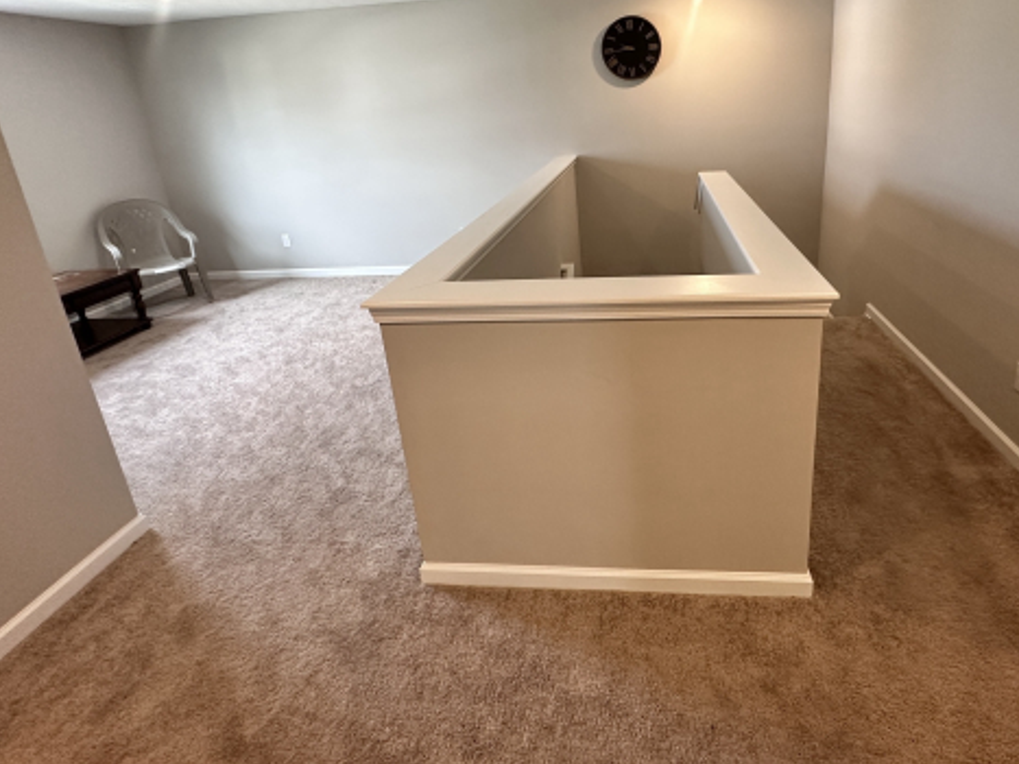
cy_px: 275
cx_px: 590
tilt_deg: -18.1
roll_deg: +3.6
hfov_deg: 81.2
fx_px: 589
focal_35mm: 20
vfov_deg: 64.7
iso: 250
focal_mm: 2.22
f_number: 2.2
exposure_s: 1/120
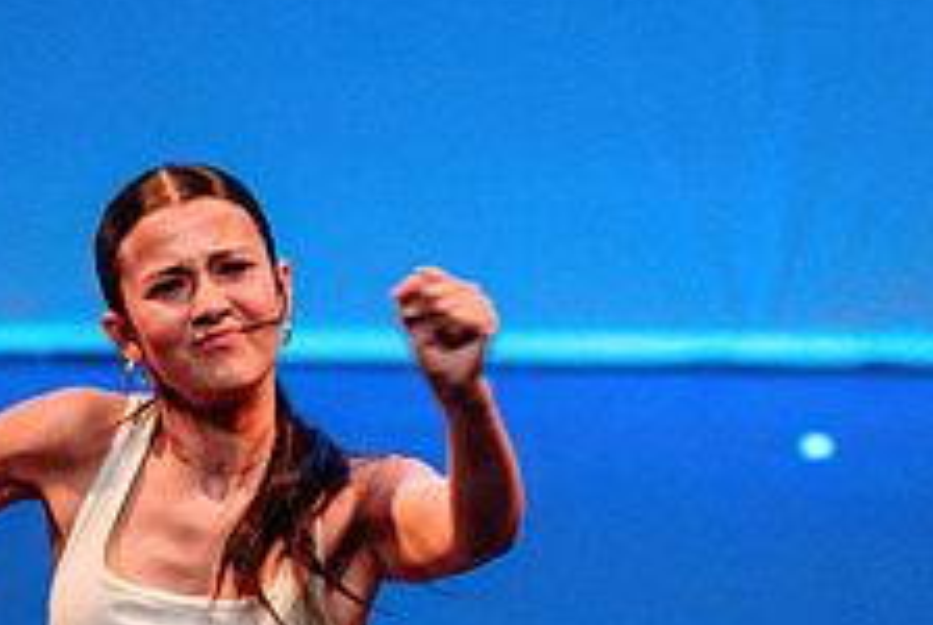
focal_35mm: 682
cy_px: 996
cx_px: 616
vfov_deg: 2.0
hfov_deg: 3.0
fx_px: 17698
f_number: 2.8
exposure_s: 1/500
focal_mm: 200
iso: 1600
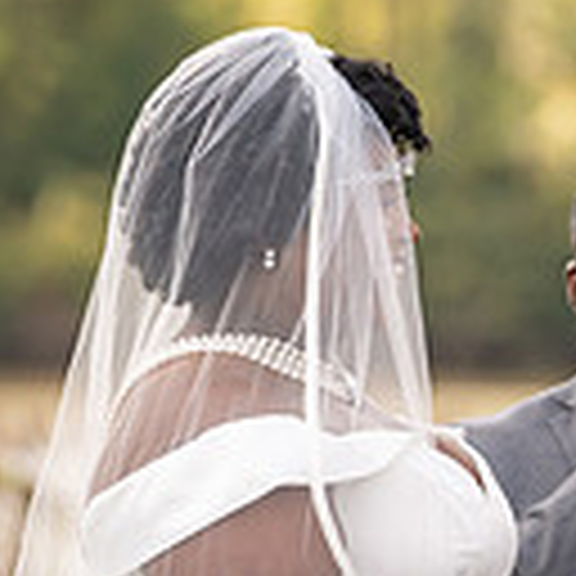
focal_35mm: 770
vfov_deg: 2.3
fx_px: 14496
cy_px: 574
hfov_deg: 2.3
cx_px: 720
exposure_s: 1/160
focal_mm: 198
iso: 100
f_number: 4
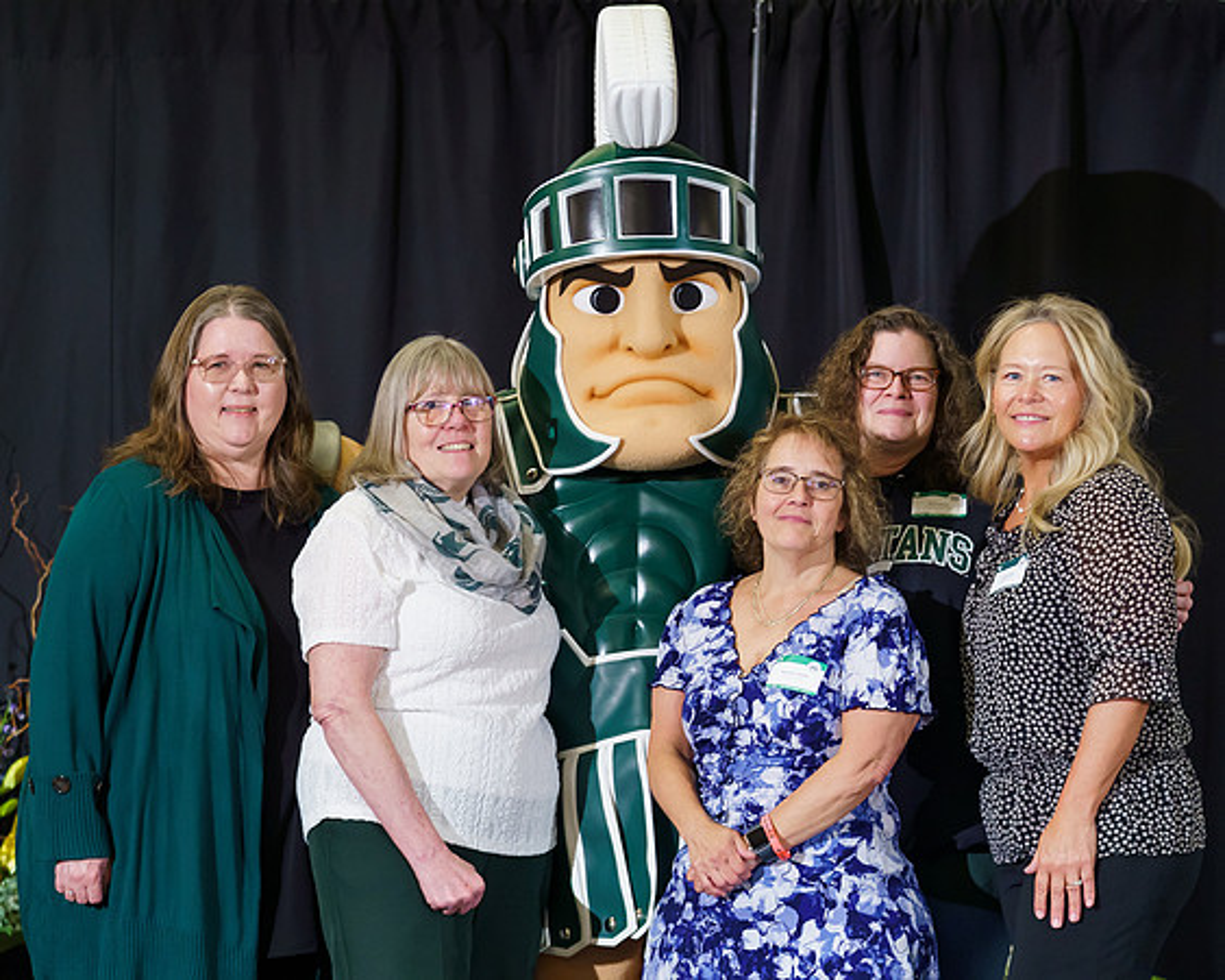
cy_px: 418
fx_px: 4586
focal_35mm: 127
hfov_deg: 15.2
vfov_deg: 12.2
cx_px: 623
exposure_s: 1/160
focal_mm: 98
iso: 1600
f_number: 2.8
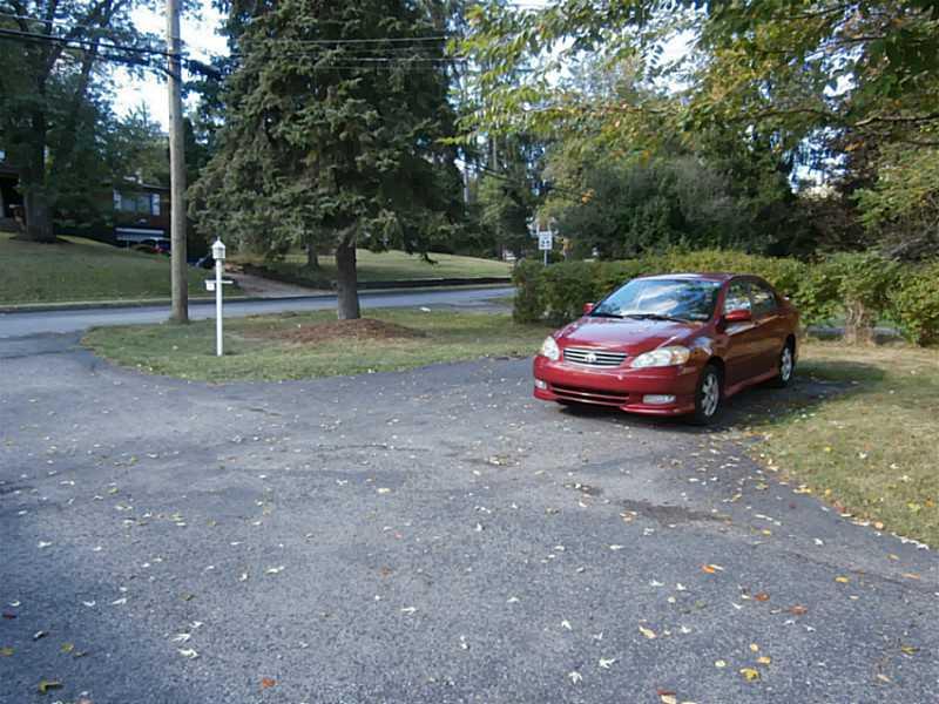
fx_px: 651
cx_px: 470
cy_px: 352
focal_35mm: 24
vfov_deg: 56.8
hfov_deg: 71.6
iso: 100
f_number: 3
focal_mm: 4.2
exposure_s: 1/80
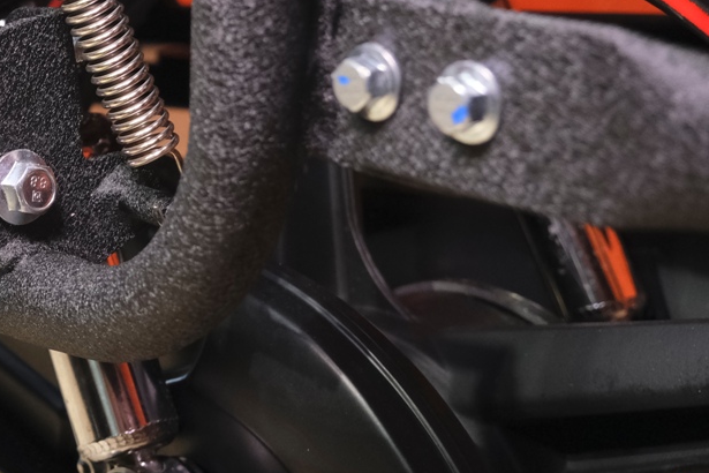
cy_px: -28
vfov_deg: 17.0
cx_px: -158
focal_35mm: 78
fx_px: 1536
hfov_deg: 23.6
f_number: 4
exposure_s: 1/100
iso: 1600
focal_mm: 20.2
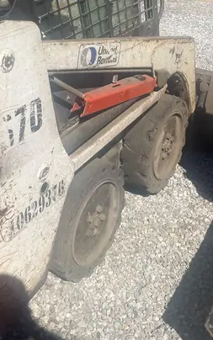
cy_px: 82
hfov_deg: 25.2
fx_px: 464
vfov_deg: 39.1
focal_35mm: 50
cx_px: 30
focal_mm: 4.2
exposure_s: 1/6135
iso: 50
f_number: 1.6
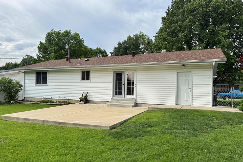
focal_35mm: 26
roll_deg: -1.6
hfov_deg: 69.4
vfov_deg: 49.5
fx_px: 175
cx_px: 120
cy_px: 88
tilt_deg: +0.4
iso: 80
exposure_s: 1/3953
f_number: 1.78
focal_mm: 6.76
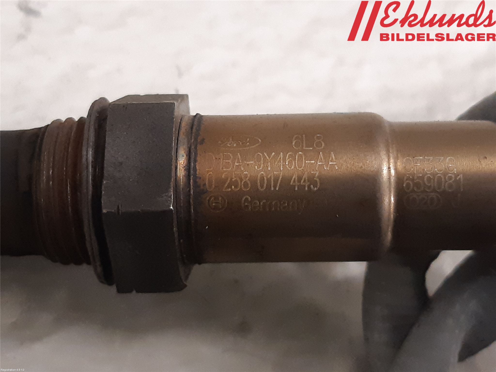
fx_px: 373
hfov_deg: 67.3
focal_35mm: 26
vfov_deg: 53.1
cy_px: 186
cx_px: 248
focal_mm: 3.93
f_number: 1.7
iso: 250
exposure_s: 1/50
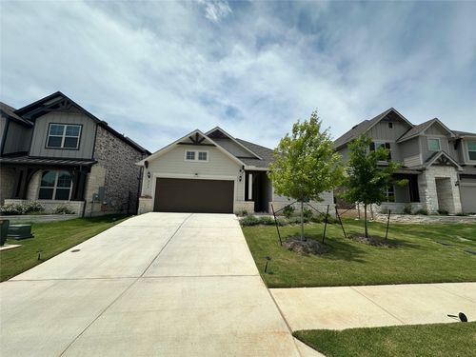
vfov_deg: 85.7
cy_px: 178
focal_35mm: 14
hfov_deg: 102.1
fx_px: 193
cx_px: 238
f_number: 2.2
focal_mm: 2.22
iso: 50
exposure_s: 1/2959
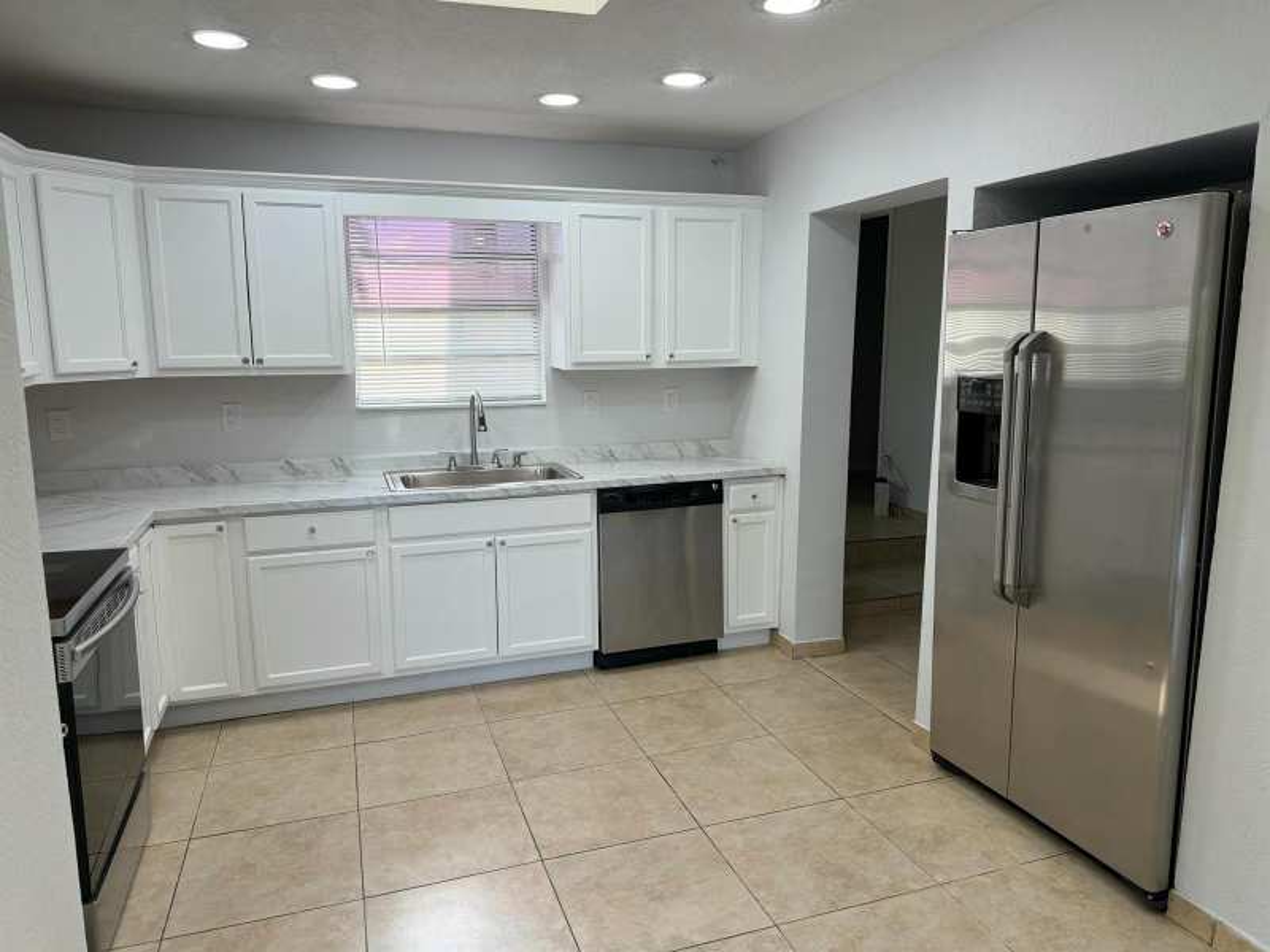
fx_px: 881
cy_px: 476
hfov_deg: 71.6
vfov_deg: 56.8
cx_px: 635
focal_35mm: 24
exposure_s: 1/181
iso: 100
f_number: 1.78
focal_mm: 6.76
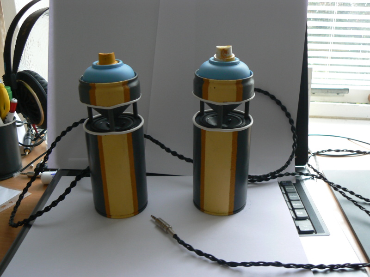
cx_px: 185
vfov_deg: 39.7
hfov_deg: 51.4
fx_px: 385
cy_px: 138
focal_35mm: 36
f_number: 2.8
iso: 80
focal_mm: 6
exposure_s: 1/6
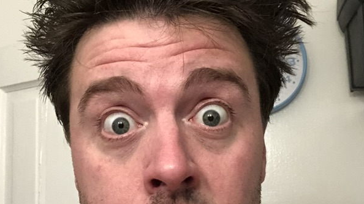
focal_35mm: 60
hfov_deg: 34.9
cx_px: 160
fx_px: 579
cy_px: 151
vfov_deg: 19.9
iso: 320
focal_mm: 2.87
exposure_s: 1/60
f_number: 2.2
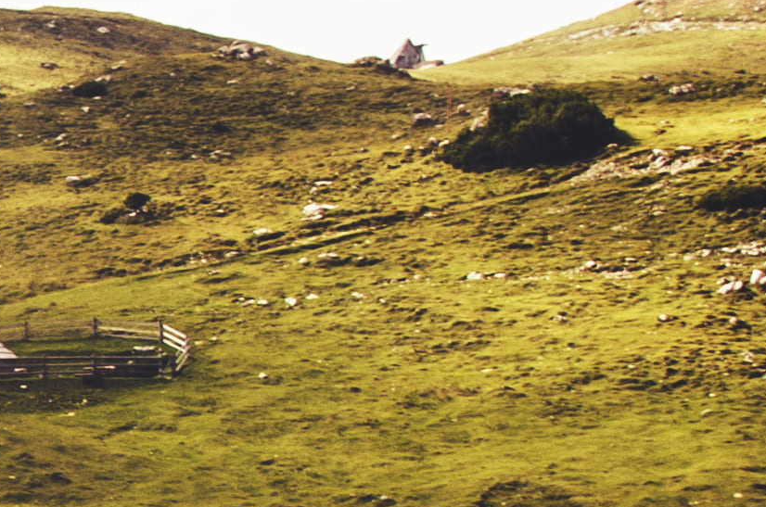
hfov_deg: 11.2
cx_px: -919
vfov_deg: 8.4
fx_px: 3418
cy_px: 528
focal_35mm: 161
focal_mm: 18
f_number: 11
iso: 100
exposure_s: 1/125
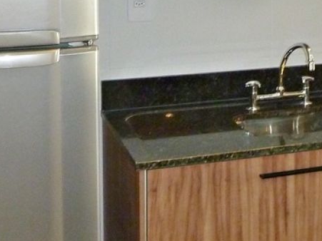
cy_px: -53
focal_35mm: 71
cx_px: 260
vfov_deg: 19.4
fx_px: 660
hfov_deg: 26.9
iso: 200
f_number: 3.3
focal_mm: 4.1
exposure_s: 1/30
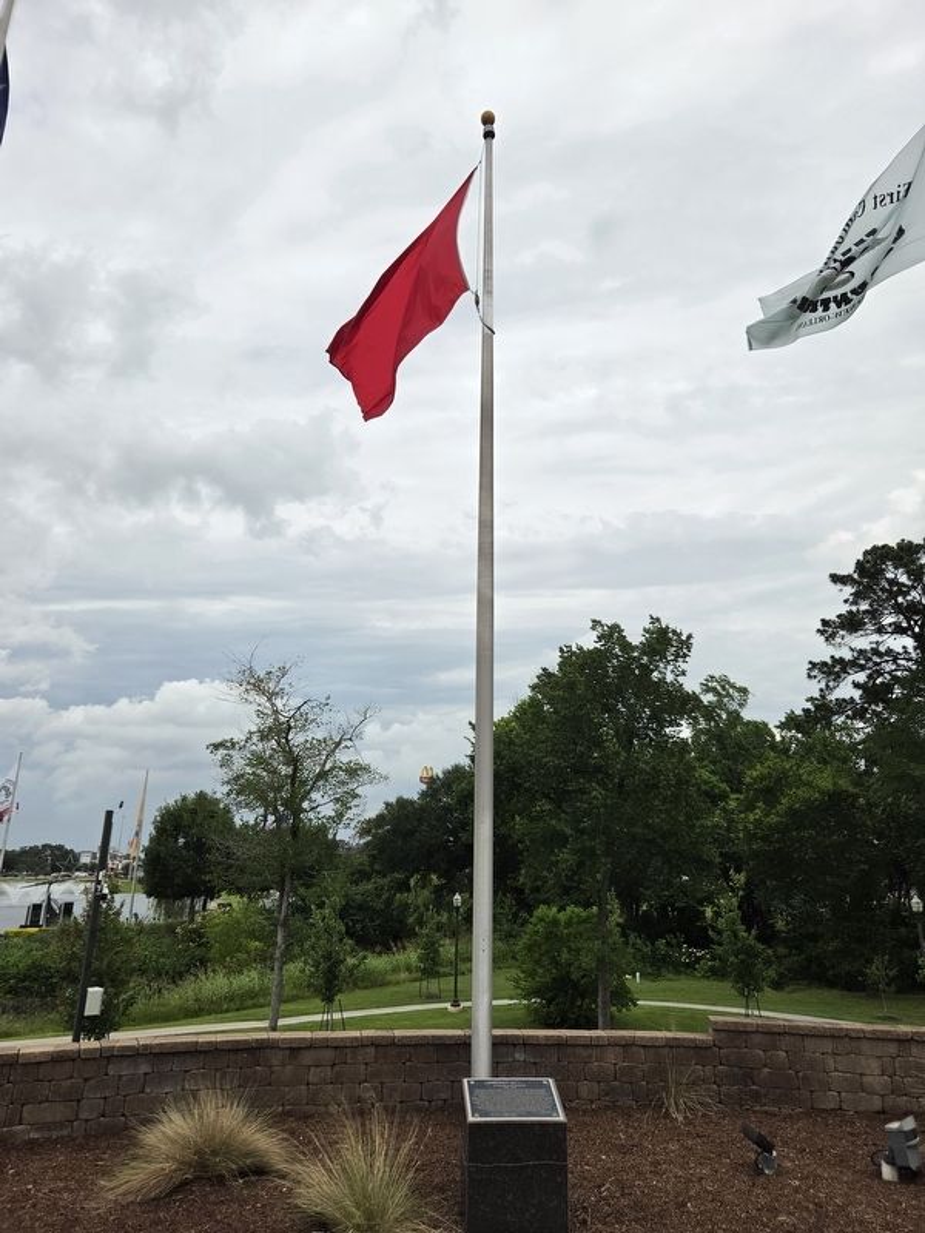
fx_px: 819
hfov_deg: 58.9
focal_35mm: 23
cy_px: 616
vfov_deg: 73.9
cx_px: 462
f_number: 1.8
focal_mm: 5.4
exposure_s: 1/7887
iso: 80
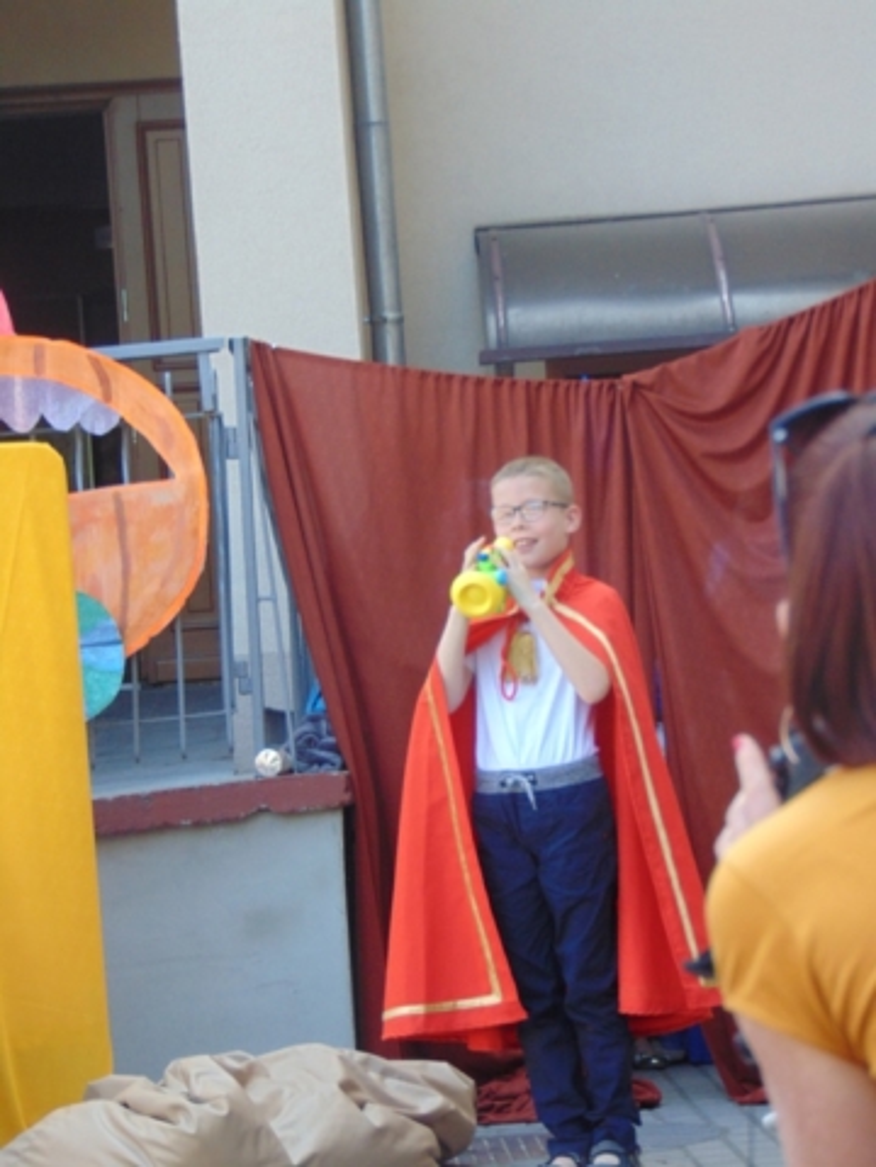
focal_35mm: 133
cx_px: 438
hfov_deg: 11.1
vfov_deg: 14.8
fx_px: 4488
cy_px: 584
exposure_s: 1/60
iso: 80
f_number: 4
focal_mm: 23.9
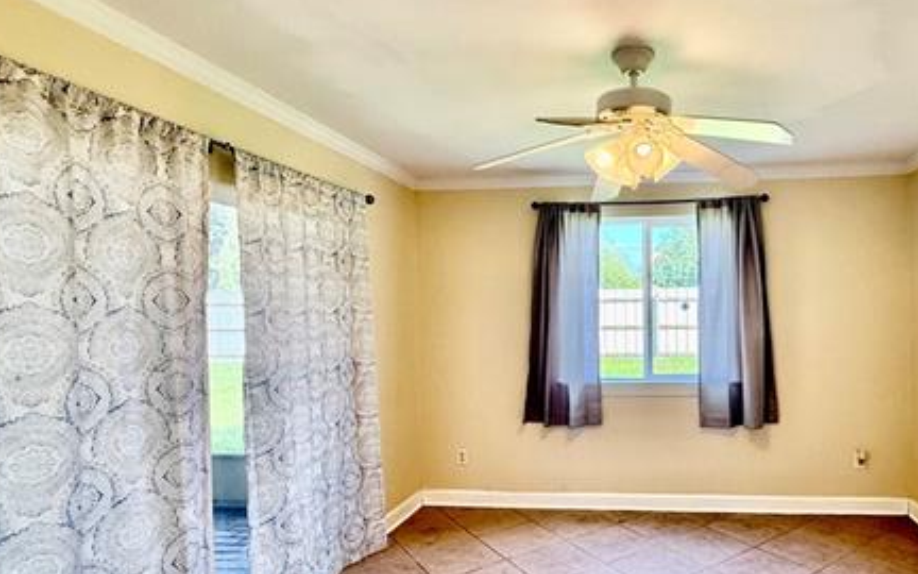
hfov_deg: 76.9
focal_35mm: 22
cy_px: 323
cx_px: 618
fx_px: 550
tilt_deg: +1.2
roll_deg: +0.8
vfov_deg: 54.9
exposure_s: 1/120
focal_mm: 2.22
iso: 125
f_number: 2.2
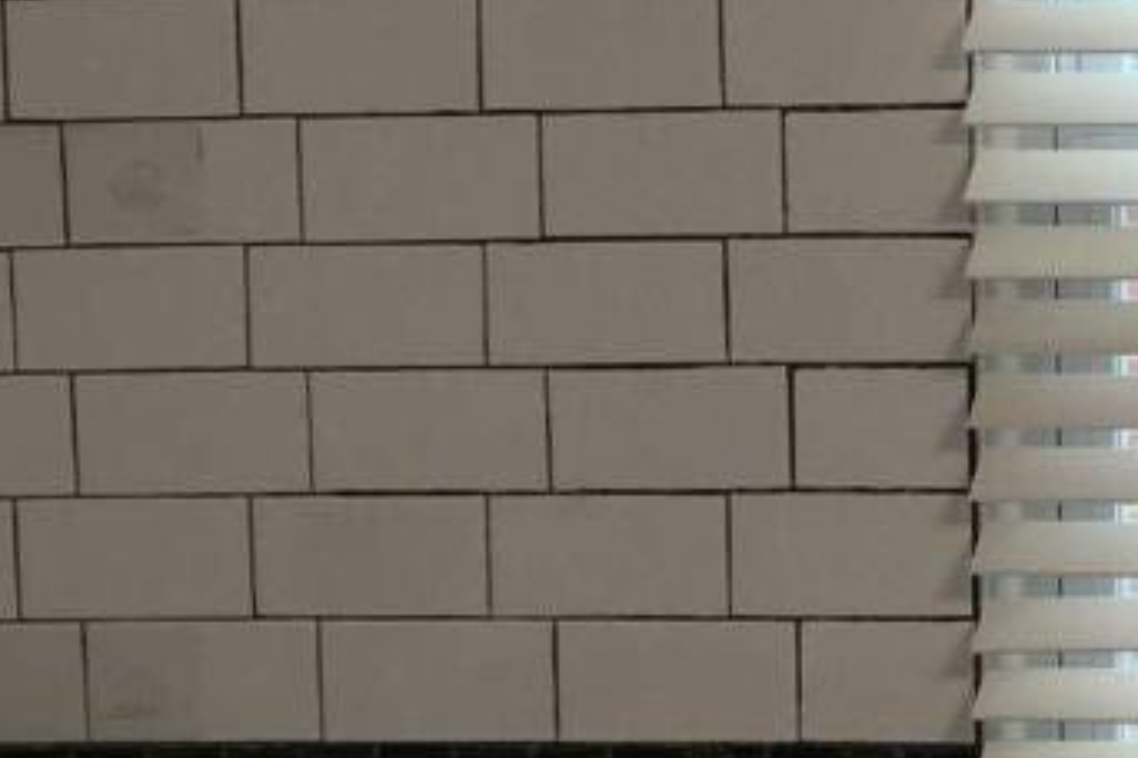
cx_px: 1597
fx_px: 4457
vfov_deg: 9.6
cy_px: 818
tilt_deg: -4.2
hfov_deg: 13.8
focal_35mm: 141
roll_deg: +2.1
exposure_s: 1/60
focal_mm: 4.15
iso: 25
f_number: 2.2
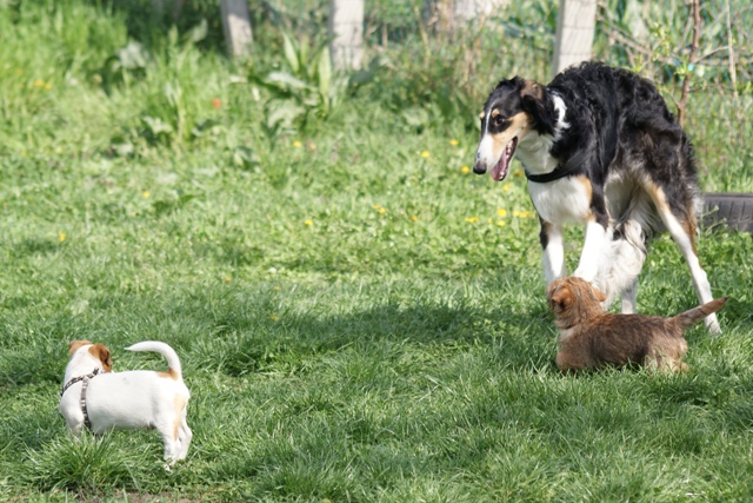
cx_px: 376
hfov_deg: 10.2
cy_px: 252
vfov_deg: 6.8
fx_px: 4236
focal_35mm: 202
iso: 100
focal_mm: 135
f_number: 5
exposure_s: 1/320
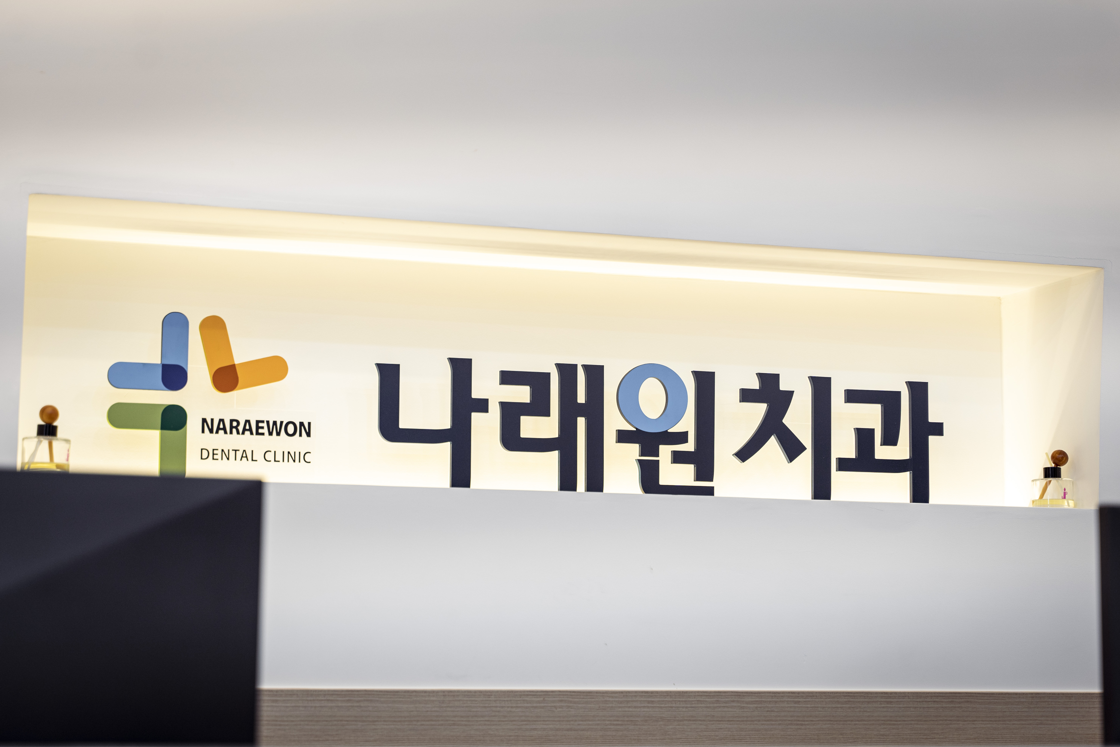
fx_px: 2115
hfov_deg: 29.7
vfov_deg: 20.0
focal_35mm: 68
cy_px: 374
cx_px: 560
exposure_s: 1/160
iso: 320
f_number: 4
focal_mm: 68
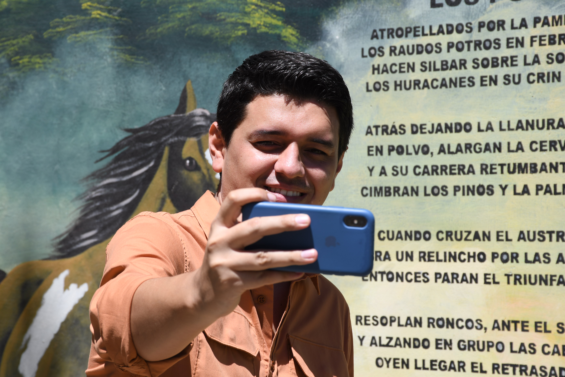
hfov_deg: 15.2
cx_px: 282
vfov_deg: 10.2
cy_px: 188
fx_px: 2119
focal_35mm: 135
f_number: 11
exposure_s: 1/200
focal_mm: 90
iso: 100
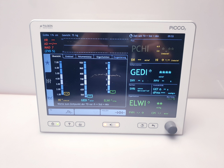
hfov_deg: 67.3
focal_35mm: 26
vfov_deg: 53.1
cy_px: 84
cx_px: 112
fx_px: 168
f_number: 2.4
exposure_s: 1/50
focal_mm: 4.3
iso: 64
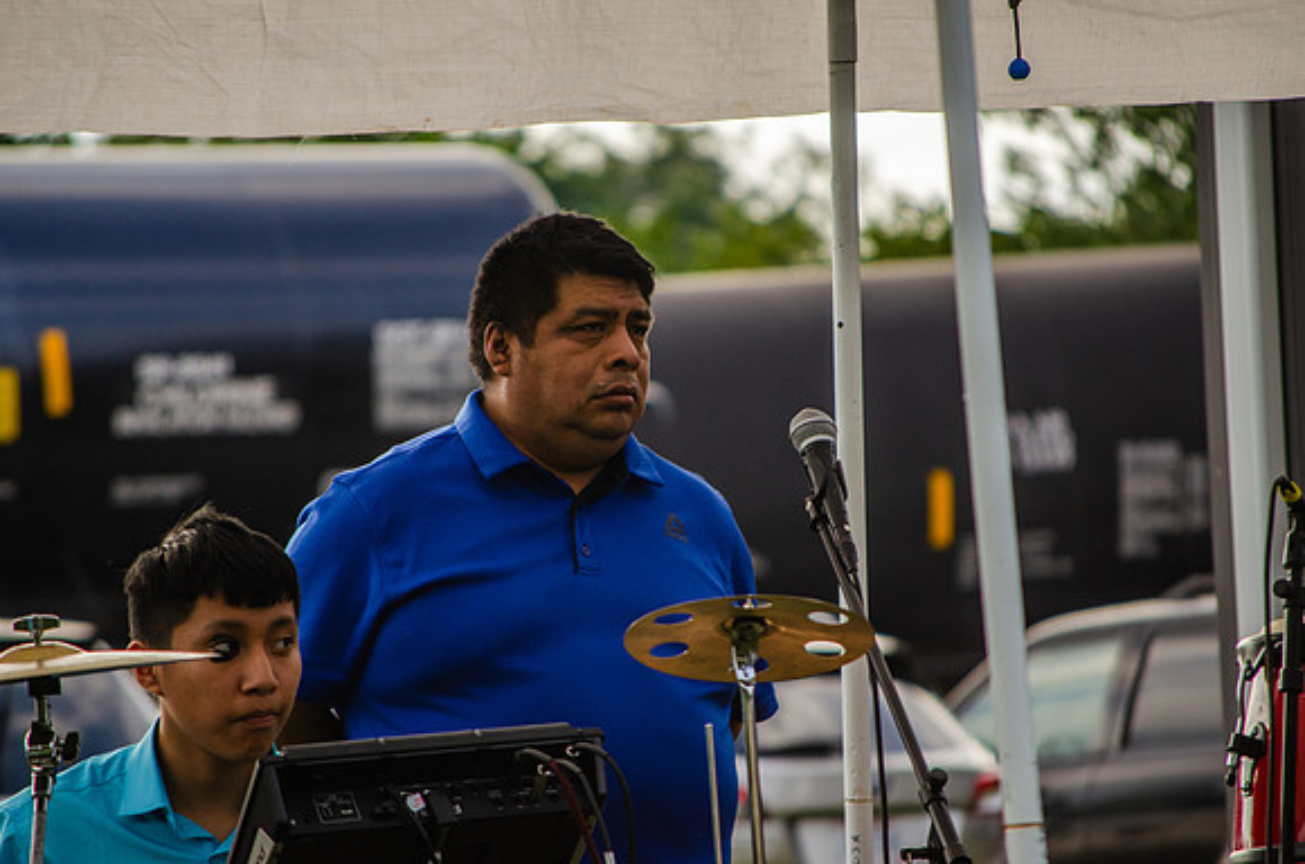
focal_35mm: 300
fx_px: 10851
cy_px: 432
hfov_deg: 6.9
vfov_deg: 4.6
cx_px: 652
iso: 250
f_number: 5.6
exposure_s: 1/500
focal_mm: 200
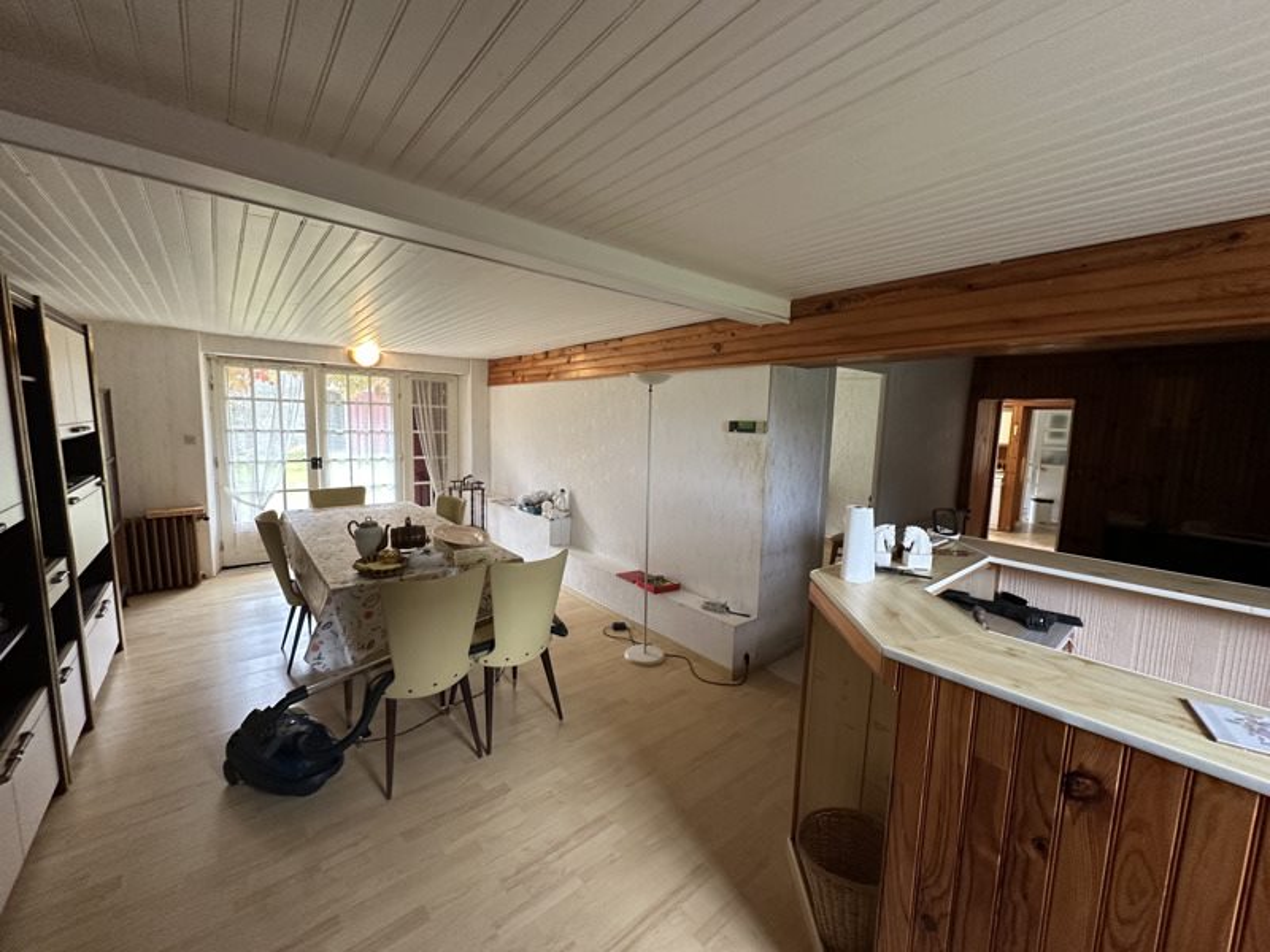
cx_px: 635
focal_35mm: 14
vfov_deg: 85.7
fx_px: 514
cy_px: 476
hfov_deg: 102.1
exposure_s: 1/50
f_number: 2.2
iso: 250
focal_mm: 2.22
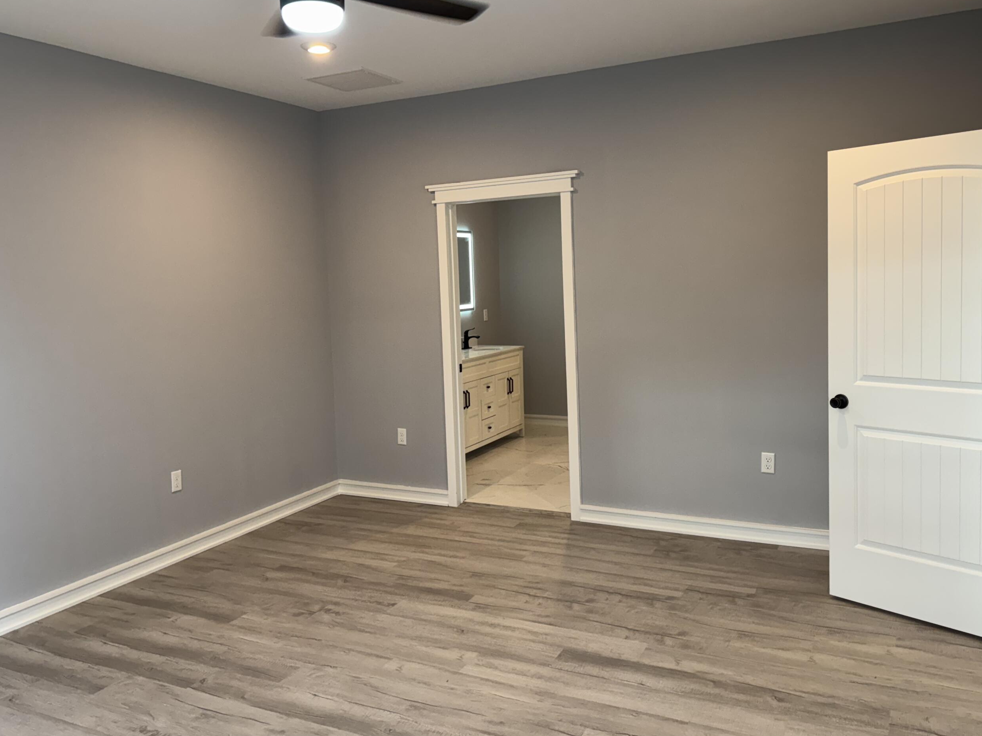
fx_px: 823
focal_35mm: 29
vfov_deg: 48.2
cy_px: 351
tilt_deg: -3.9
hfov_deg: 61.7
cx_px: 477
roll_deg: +2.2
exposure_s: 1/120
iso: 200
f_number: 1.78
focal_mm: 6.76
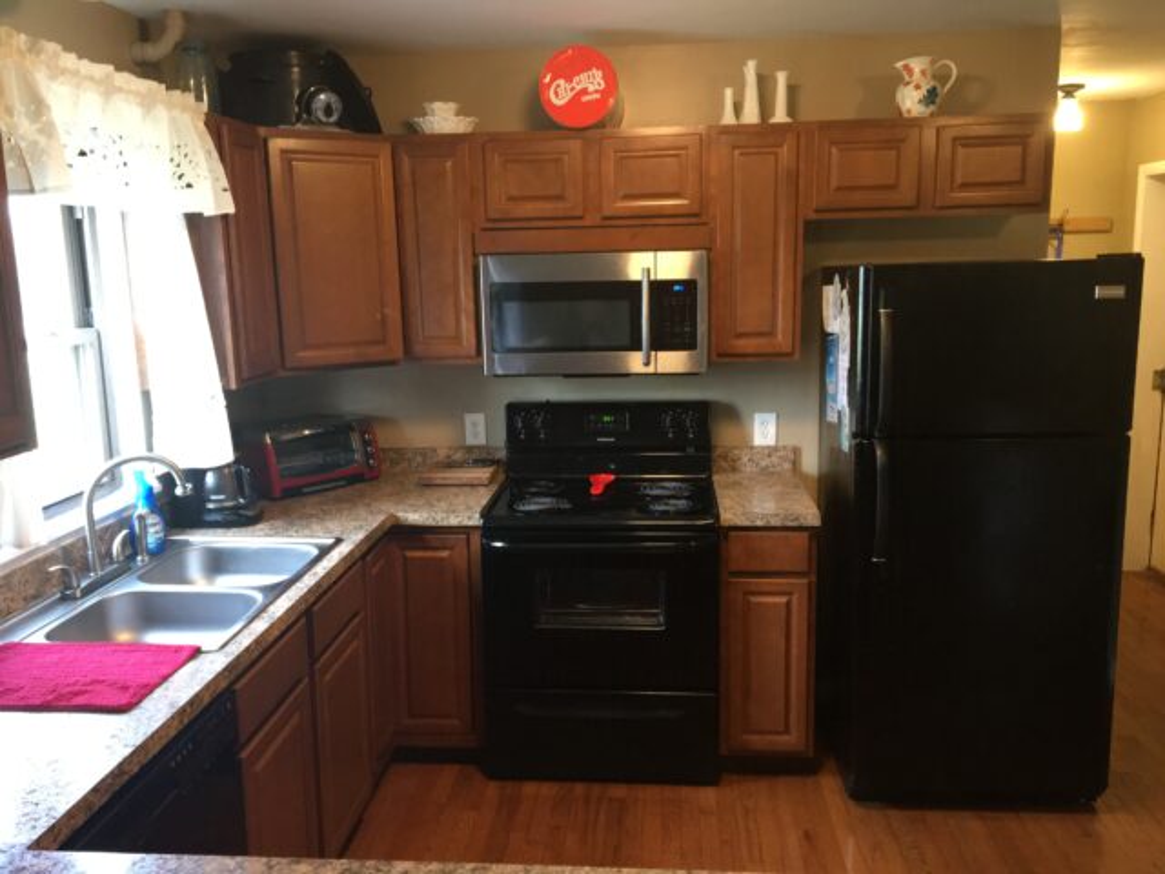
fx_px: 976
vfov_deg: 48.2
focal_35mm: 29
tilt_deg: -9.4
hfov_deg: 61.7
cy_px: 437
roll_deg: +0.3
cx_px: 582
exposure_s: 1/30
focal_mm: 4.15
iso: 200
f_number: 2.2
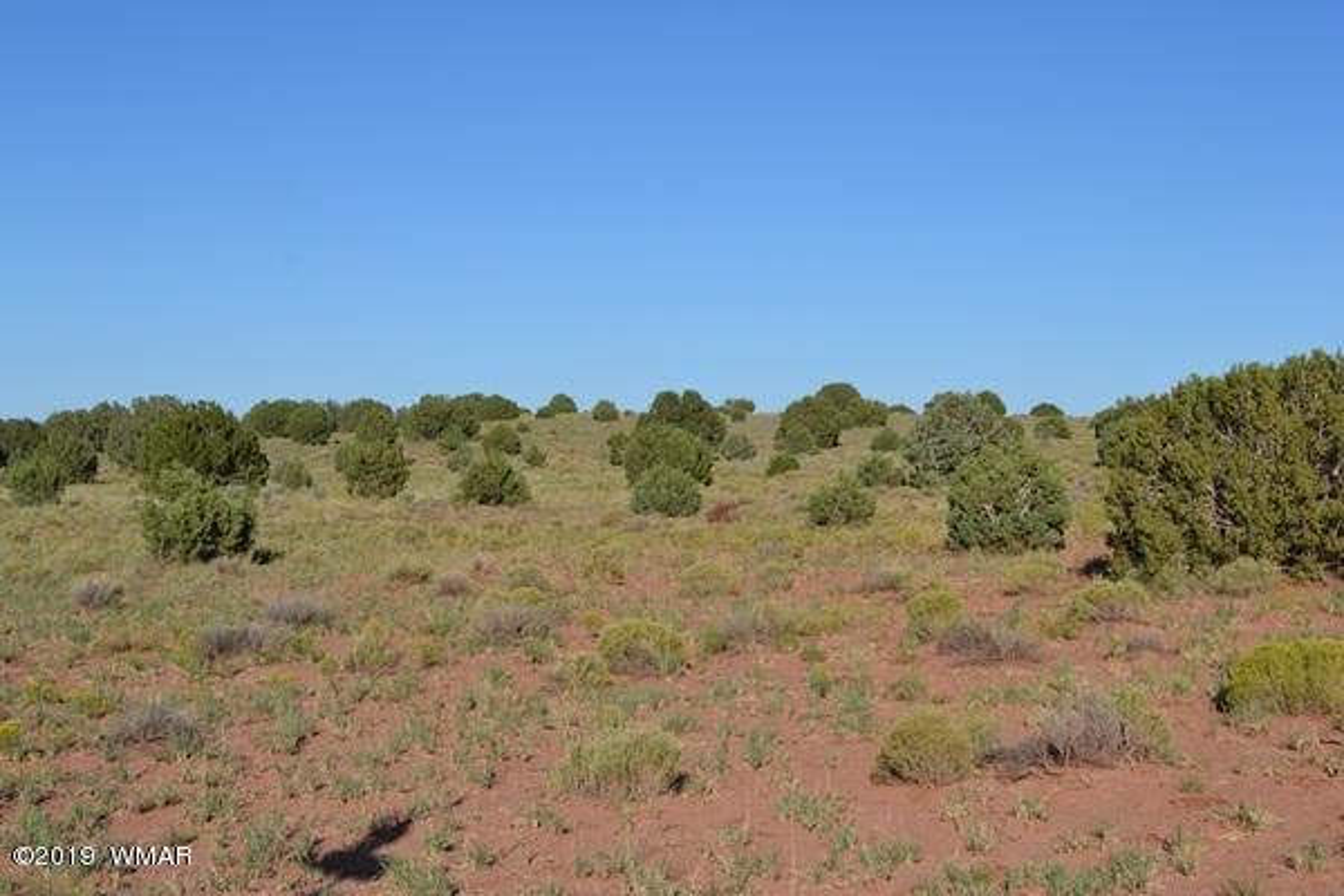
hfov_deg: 37.9
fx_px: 1960
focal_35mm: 52
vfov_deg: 25.8
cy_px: 448
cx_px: 672
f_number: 9
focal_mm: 35
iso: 100
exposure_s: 1/320
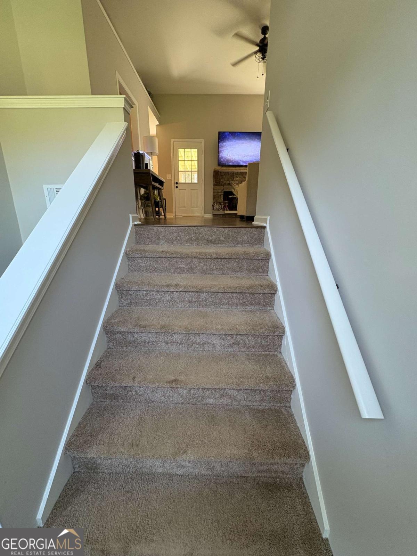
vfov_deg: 102.1
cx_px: 208
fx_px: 225
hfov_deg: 85.7
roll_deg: -0.8
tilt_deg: -15.3
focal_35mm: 14
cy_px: 278
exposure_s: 1/60
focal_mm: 2.22
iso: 250
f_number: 2.2
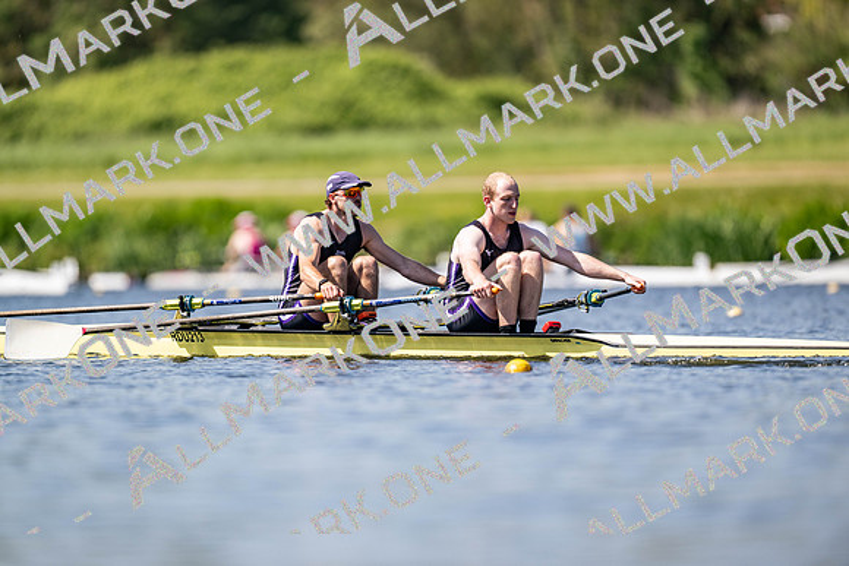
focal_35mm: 600
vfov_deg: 2.3
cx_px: 424
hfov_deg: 3.4
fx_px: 14153
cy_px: 283
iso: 250
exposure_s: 1/2500
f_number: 4
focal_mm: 600
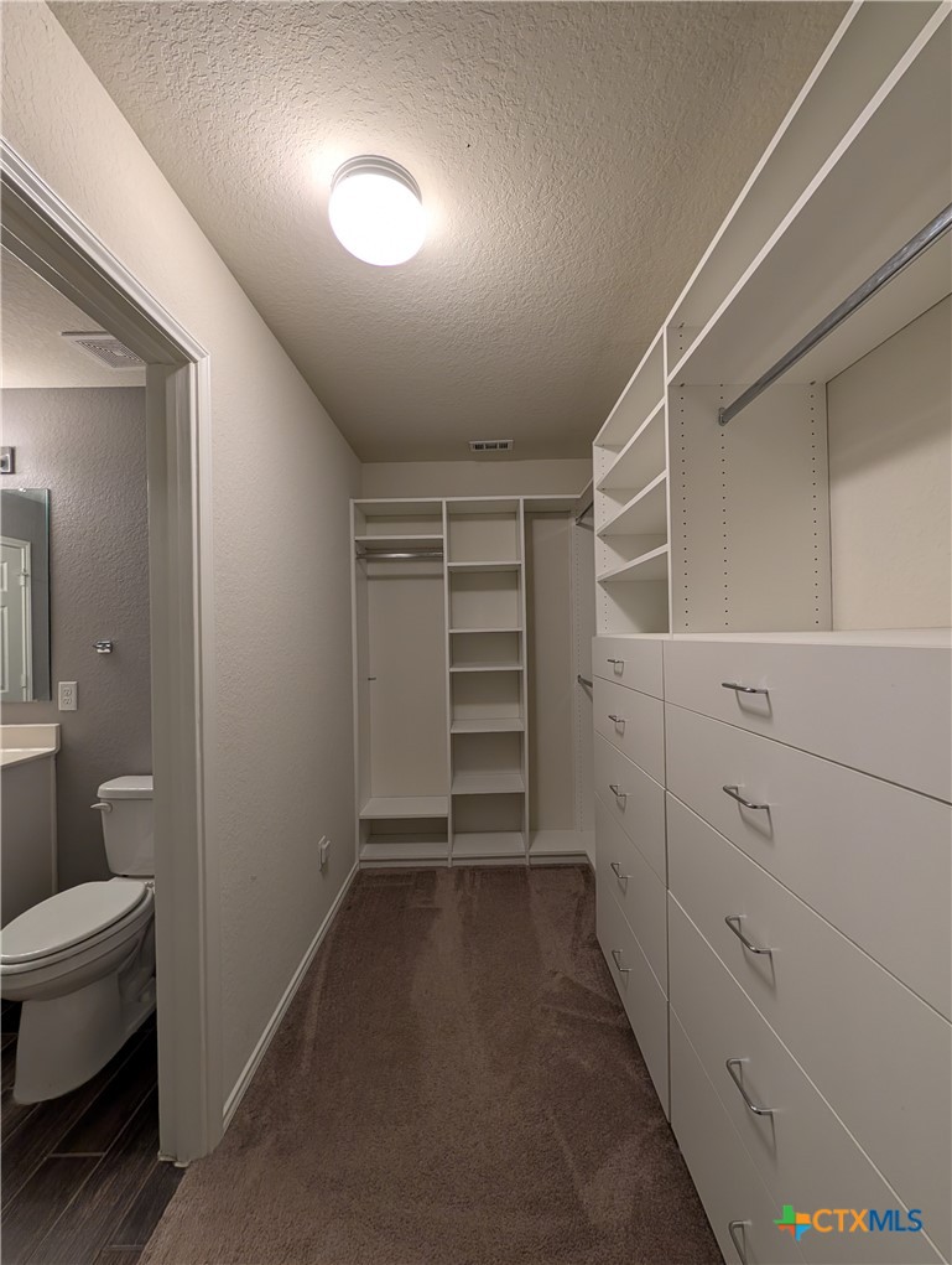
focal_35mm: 12
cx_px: 476
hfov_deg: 94.7
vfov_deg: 110.4
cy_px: 632
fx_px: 439
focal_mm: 2.02
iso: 39
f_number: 1.7
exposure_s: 1/60
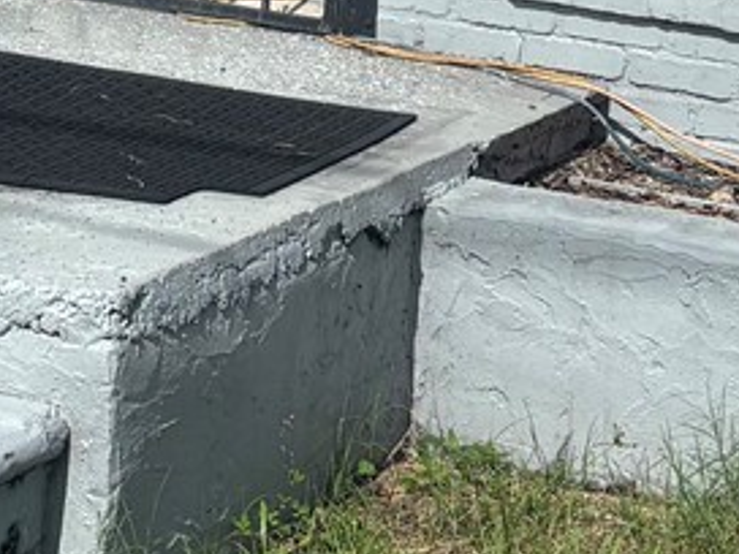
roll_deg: -3.3
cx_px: 185
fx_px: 3266
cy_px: -494
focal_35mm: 153
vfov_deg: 9.2
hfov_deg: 12.9
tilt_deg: -1.7
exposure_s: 1/6711
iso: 50
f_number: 1.6
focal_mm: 5.96
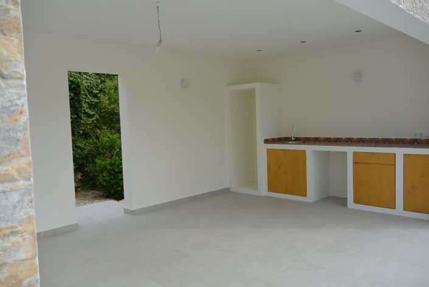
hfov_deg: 63.6
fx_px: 346
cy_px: 144
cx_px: 214
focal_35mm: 29
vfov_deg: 45.1
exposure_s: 1/640
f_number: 3.5
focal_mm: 11
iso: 100
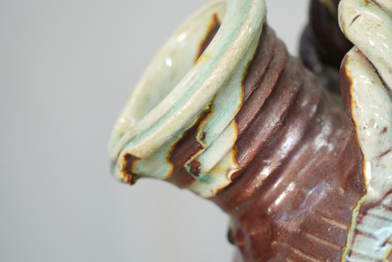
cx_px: 238
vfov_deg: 9.6
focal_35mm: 143
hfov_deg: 14.3
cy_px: 136
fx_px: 1557
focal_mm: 105
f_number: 4
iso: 1250
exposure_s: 1/125
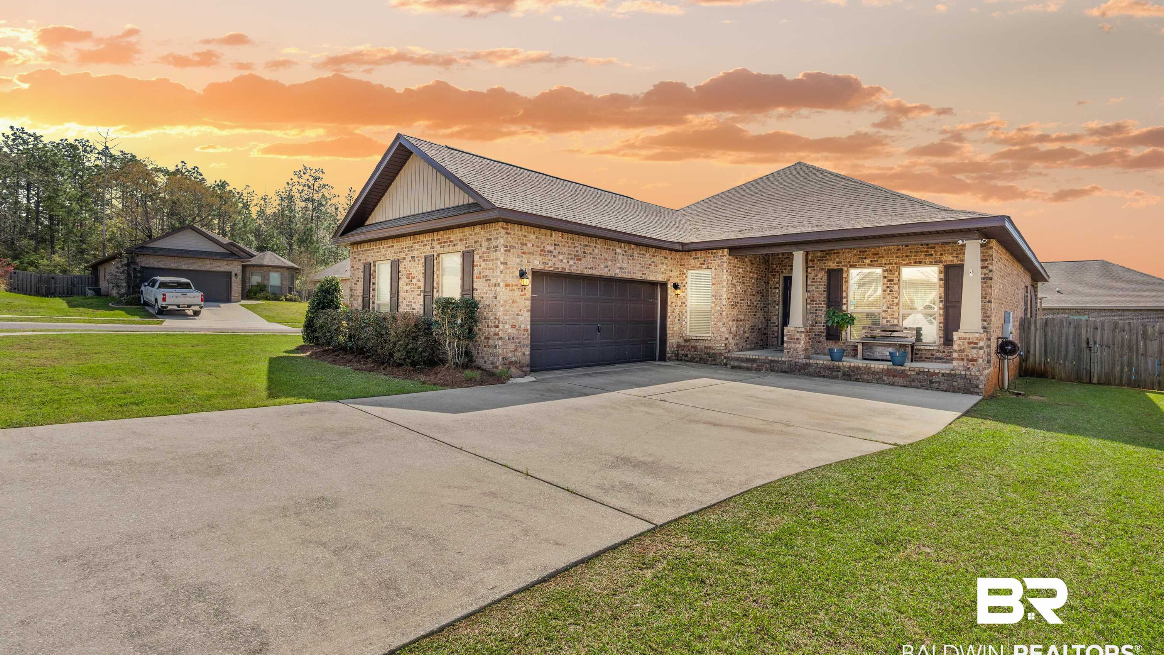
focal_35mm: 16
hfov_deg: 99.4
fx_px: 494
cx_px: 578
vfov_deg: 67.0
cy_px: 311
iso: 200
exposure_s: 1/640
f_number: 8
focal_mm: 15
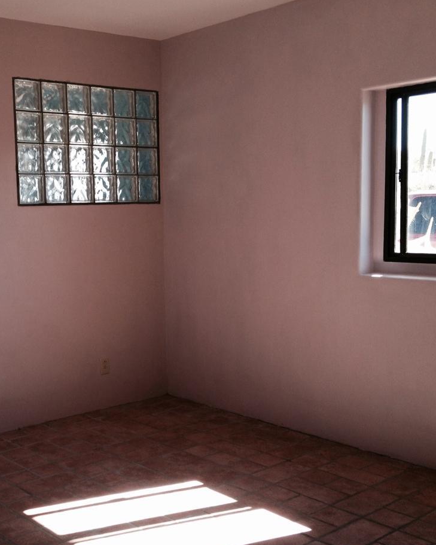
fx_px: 774
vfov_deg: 38.8
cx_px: 101
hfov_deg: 30.8
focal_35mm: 48
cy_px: 285
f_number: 2.4
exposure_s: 1/60
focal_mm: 4.28
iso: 64
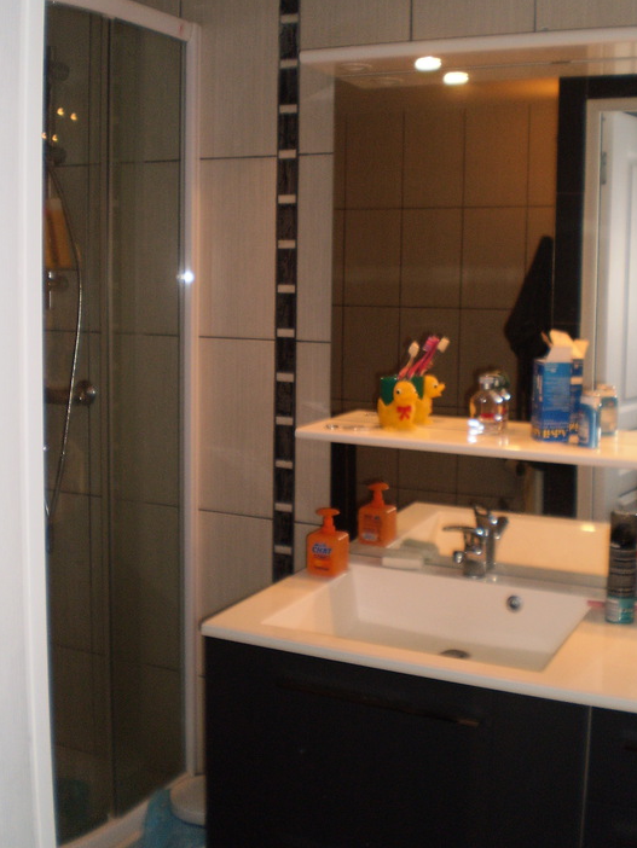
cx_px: 355
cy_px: 384
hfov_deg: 35.1
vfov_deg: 45.7
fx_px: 1005
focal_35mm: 41
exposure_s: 1/30
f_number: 3.1
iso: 125
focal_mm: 6.3
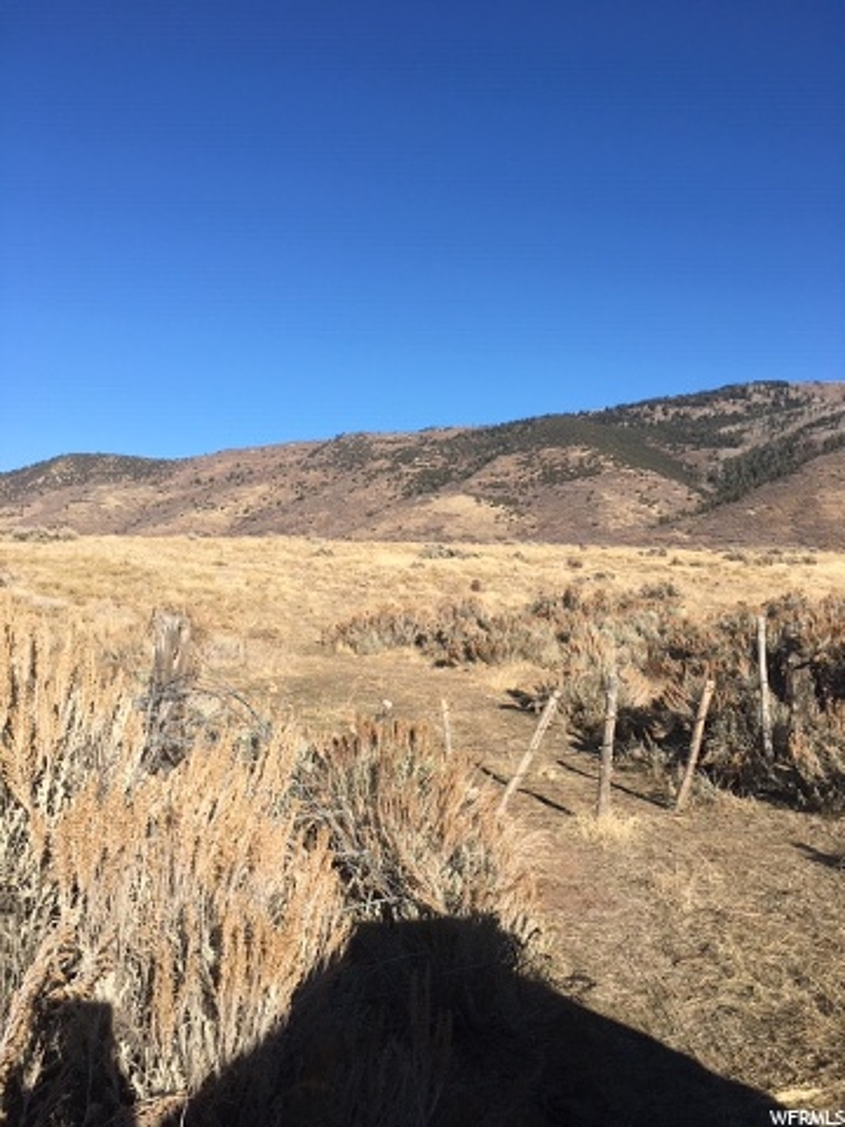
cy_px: 564
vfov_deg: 61.7
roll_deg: -2.7
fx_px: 944
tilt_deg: +5.0
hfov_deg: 48.2
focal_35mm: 29
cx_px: 422
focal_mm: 4.15
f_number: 2.2
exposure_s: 1/1399
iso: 25
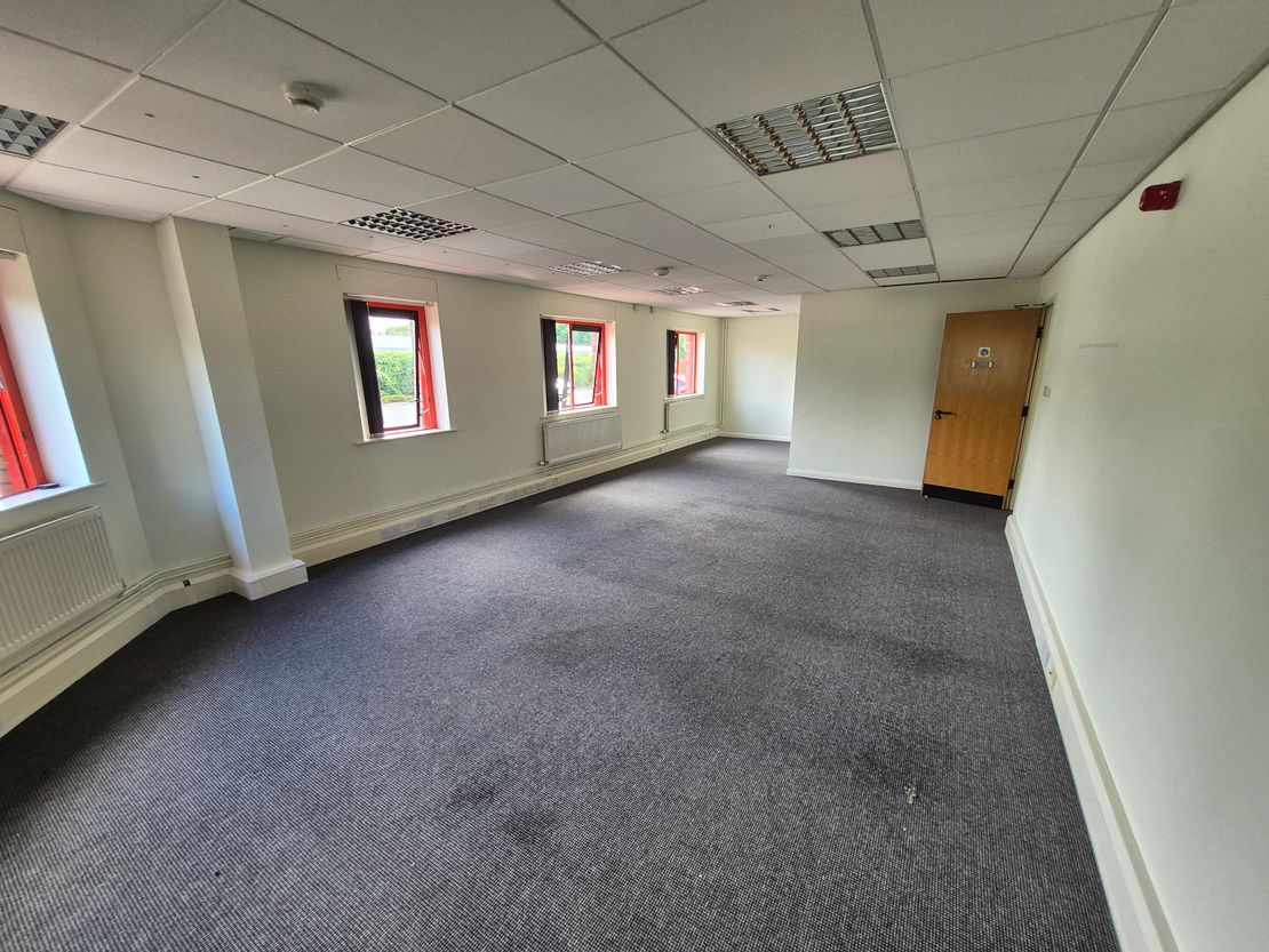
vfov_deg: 89.9
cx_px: 634
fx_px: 477
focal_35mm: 13
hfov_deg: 106.2
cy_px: 476
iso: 125
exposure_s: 1/50
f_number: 2.2
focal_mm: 1.74
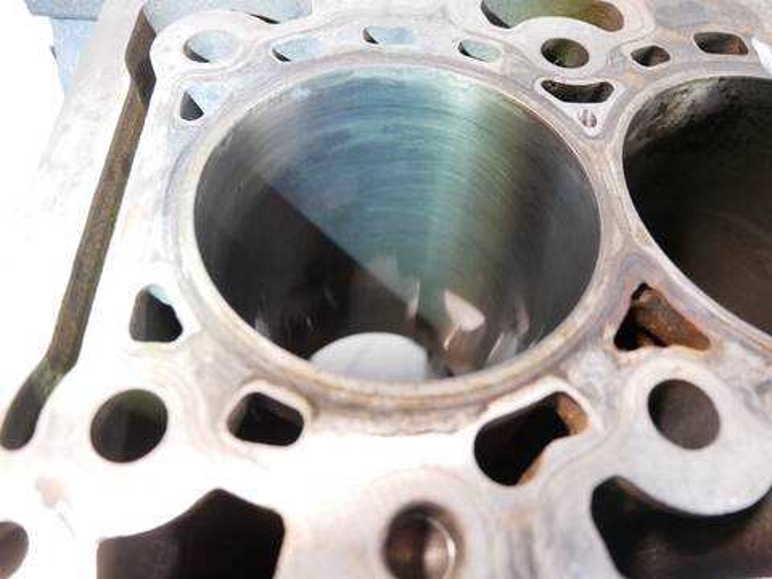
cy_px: 290
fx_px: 535
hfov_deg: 71.6
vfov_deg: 56.8
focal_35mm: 24
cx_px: 386
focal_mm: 12
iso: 2000
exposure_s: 1/60
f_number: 3.5
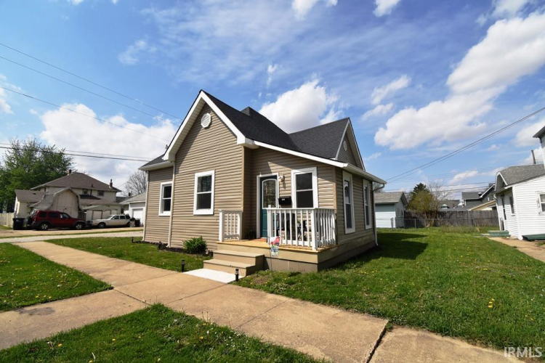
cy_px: 182
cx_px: 272
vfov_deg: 77.3
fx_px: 227
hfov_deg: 100.4
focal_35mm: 15
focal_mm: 10
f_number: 11
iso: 100
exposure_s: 1/200
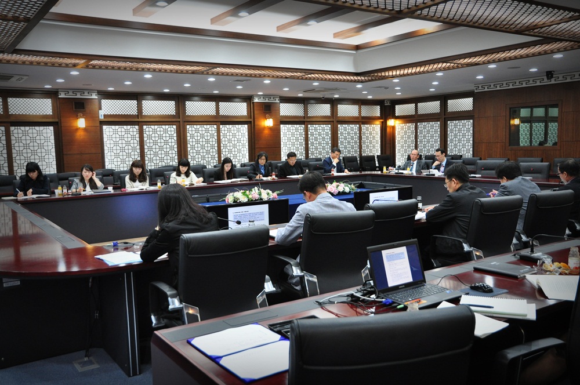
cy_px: 192
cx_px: 290
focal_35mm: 33
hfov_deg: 57.3
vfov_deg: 39.9
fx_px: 531
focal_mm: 22
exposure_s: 1/50
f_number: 5
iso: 800
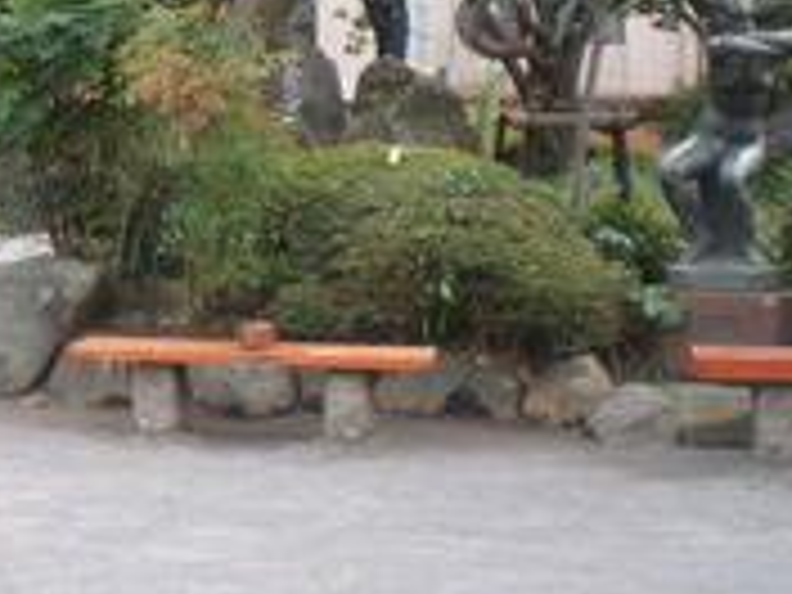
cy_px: 110
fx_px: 2471
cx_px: -86
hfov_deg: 17.6
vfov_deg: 13.6
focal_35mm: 108
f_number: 3.1
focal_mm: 6.3
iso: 64
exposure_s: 1/72.7
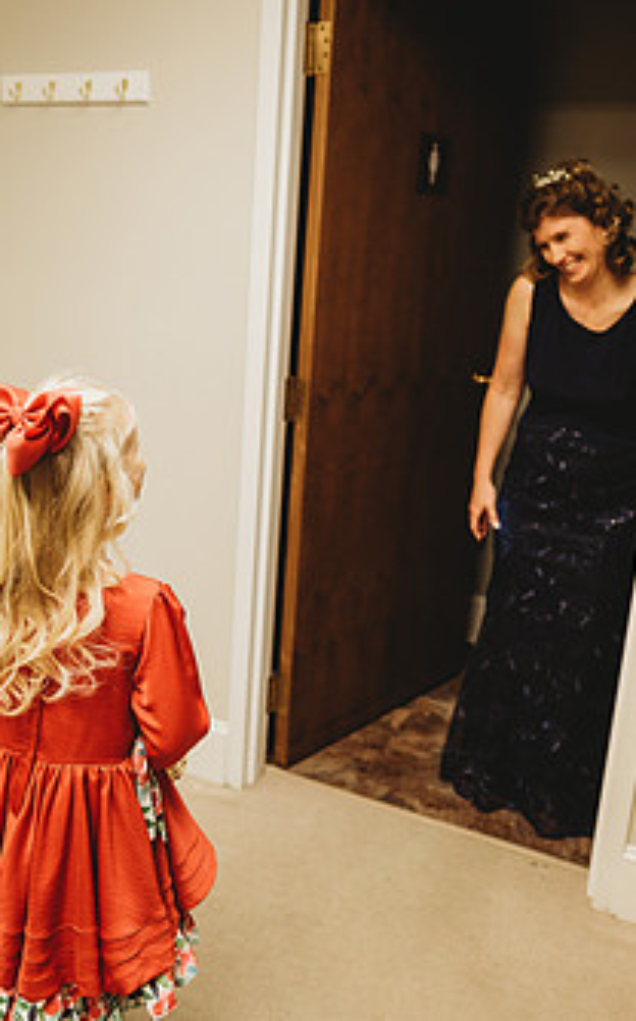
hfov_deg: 38.1
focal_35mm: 33
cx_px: 263
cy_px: 477
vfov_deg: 58.1
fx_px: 918
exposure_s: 1/125
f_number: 2.2
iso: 800
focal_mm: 24
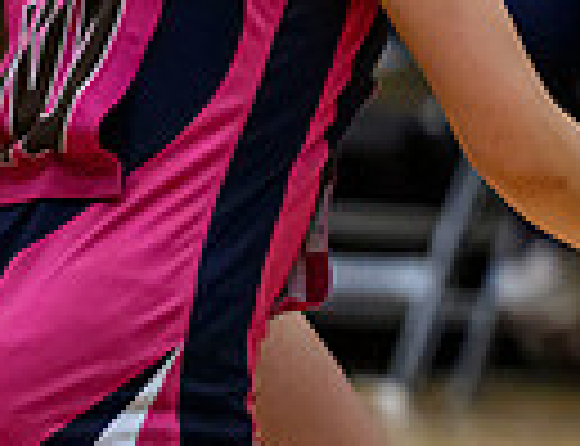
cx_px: 1781
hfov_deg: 1.9
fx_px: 17066
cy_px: 113
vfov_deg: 1.5
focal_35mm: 1010
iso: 6400
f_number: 3.2
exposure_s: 1/1250
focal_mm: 170
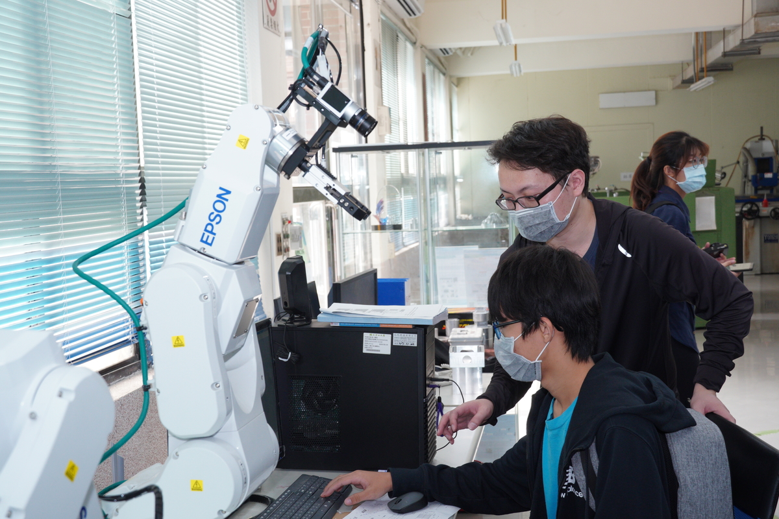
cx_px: 390
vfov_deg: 27.3
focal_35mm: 50
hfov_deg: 40.0
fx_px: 1071
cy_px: 260
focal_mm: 33
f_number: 5.6
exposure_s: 1/80
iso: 640
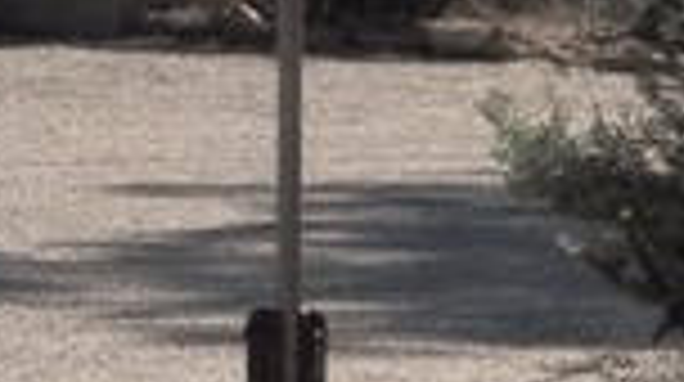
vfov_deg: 2.3
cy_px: -584
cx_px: -1526
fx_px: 9635
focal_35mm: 532
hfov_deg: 3.9
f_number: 4
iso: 125
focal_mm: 13.2
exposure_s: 1/2000
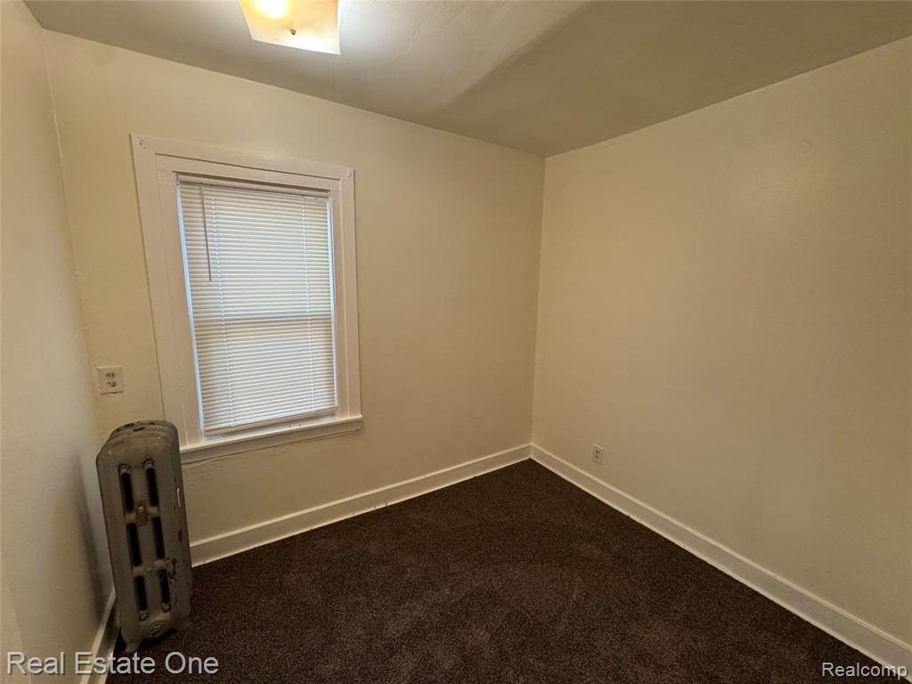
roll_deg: -0.9
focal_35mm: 14
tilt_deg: -10.0
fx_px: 369
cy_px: 342
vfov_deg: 85.7
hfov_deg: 102.1
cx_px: 456
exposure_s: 1/120
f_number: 2.2
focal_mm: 2.22
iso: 200
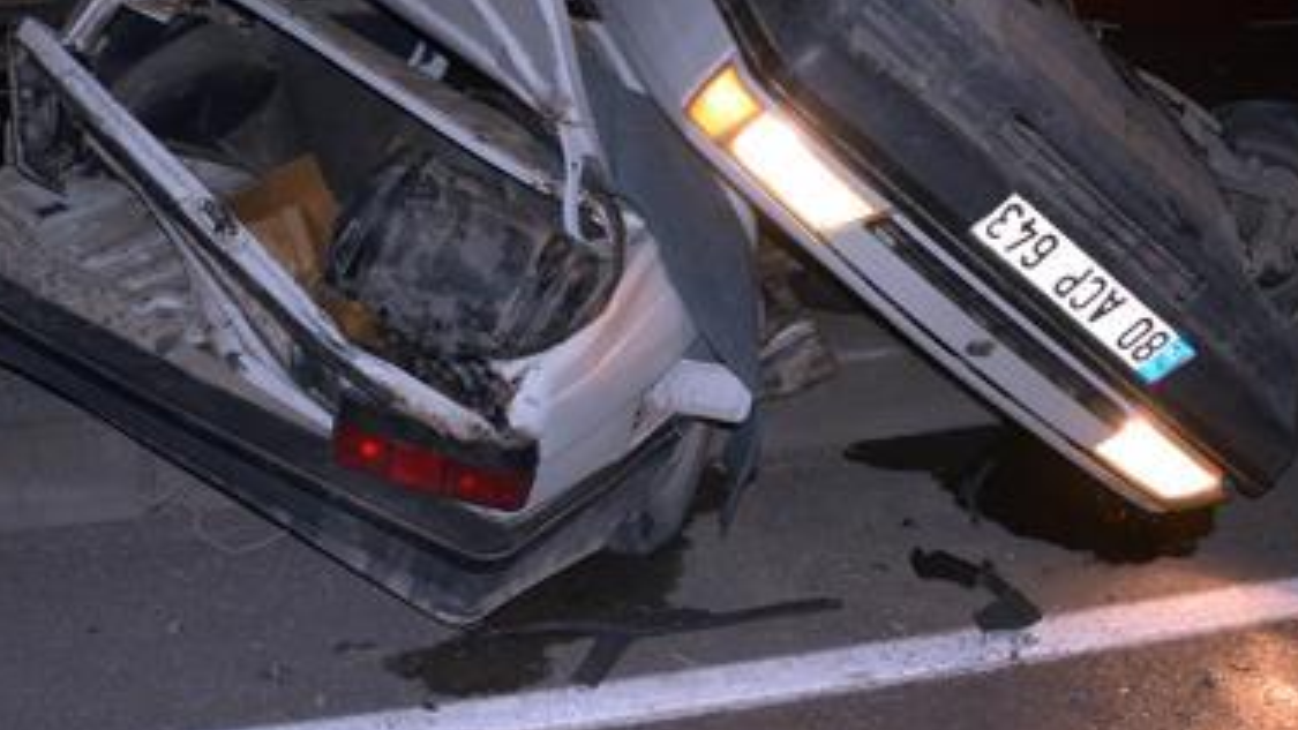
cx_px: 471
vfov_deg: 24.4
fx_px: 1652
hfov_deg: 42.5
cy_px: 125
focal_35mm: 48
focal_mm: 28
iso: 5000
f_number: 8
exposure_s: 1/200
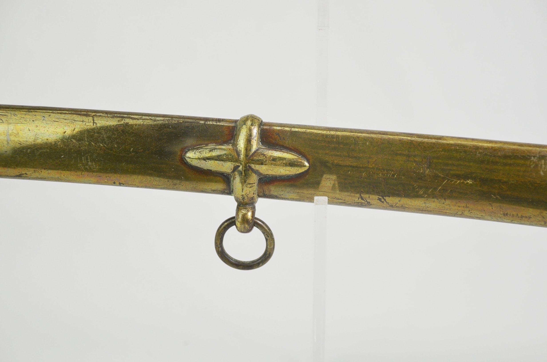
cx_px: 274
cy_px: 181
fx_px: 1410
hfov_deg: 22.0
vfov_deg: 14.6
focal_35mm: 93
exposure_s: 1/250
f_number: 5
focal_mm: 62
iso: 400
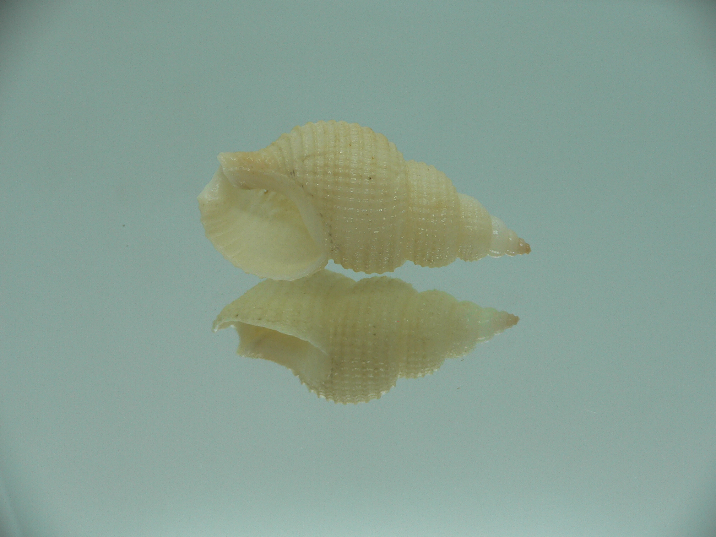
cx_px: 358
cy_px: 268
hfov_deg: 52.6
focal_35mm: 35
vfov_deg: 40.7
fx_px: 724
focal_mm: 4.6
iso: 80
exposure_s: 1/60
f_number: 2.8
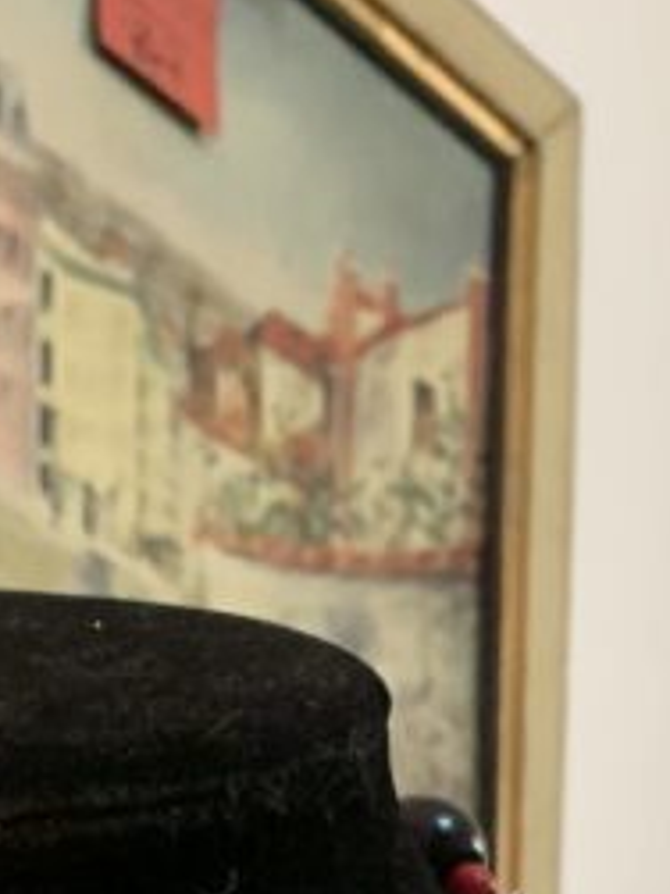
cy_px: 1788
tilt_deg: +2.7
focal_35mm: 106
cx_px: -100
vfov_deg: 15.1
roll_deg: -1.7
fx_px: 2738
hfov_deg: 13.6
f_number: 1.8
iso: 400
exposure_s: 1/42
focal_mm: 4.25
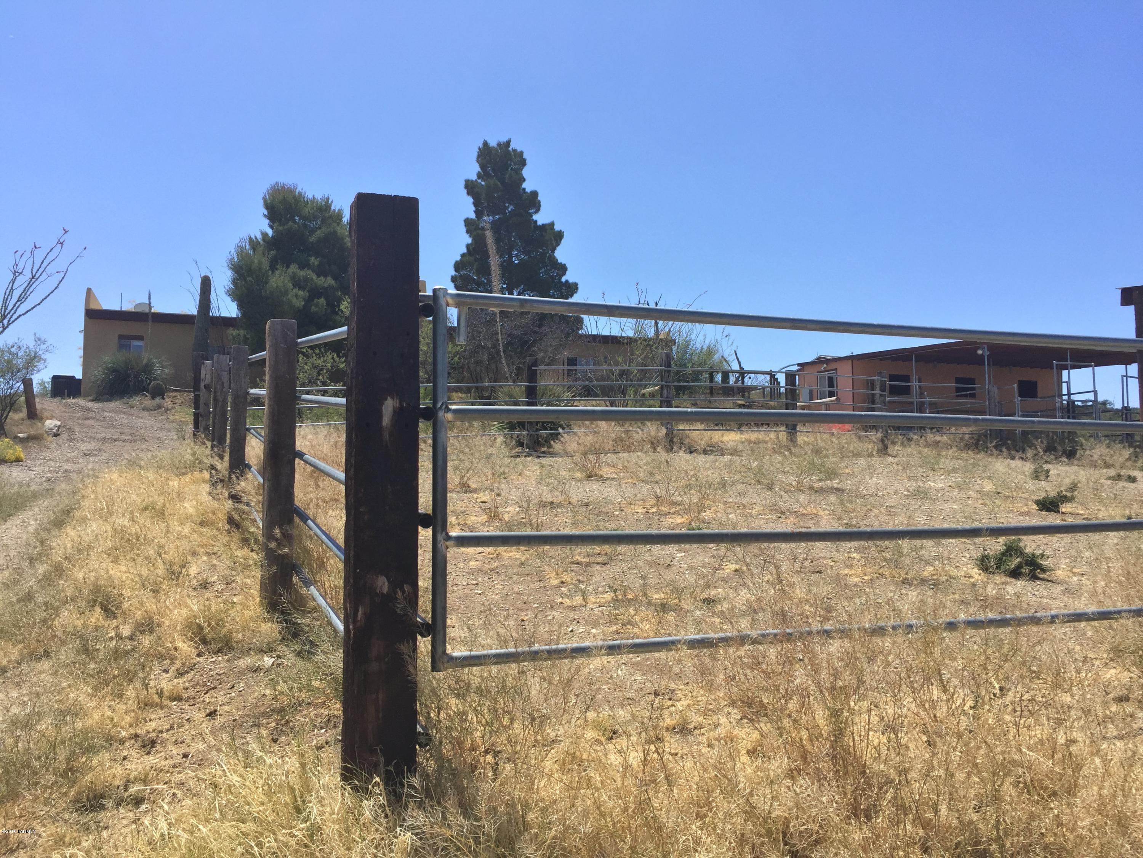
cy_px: 429
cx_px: 572
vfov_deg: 48.2
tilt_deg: +4.1
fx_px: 958
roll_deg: +1.0
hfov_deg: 61.7
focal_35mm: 29
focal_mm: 4.15
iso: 32
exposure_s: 1/1883
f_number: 2.2
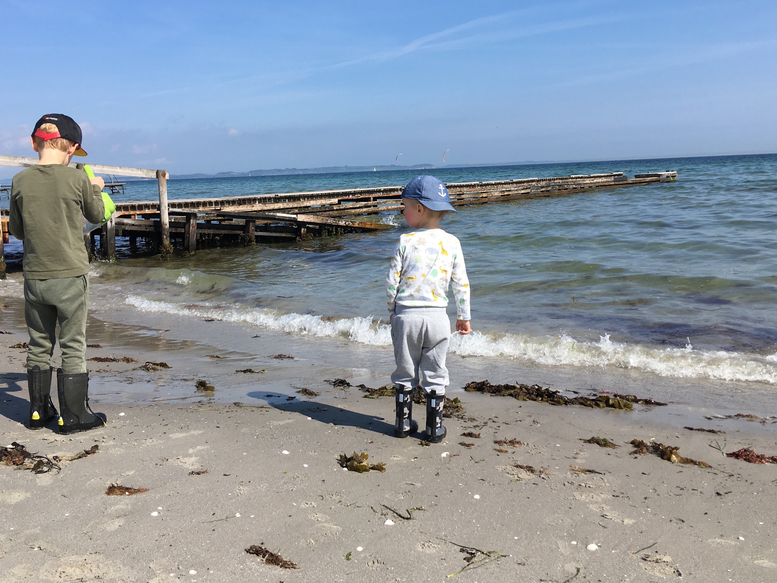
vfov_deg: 41.7
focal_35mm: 34
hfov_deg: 53.9
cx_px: 353
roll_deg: +2.5
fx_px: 763
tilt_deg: -7.0
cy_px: 244
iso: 25
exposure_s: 1/1603
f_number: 2.2
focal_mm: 4.15
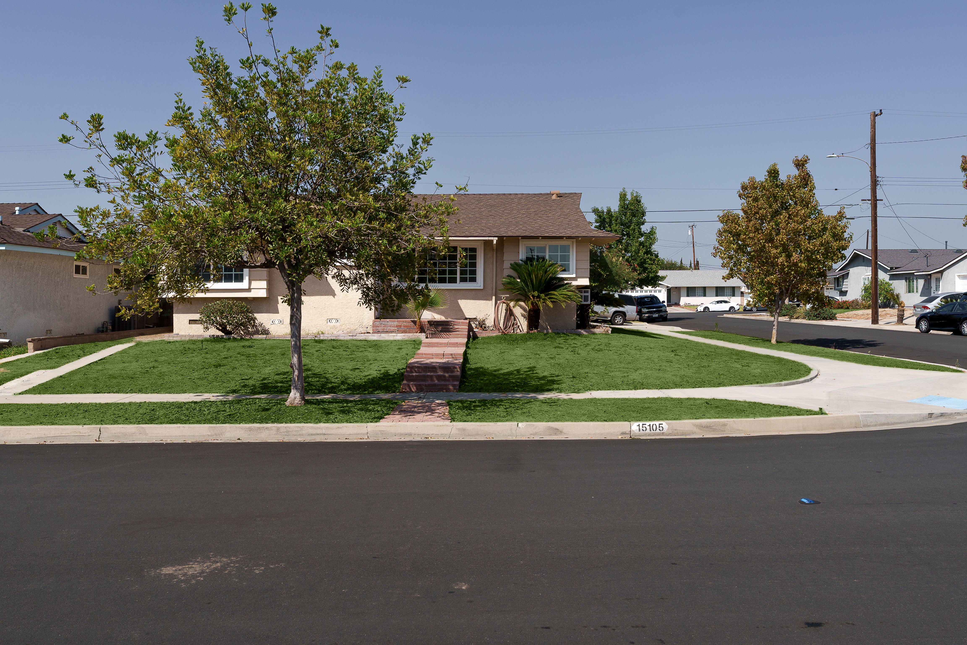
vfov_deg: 45.0
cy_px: 322
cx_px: 484
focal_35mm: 29
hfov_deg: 63.7
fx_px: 779
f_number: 11
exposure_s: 1/250
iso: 100
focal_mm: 19.8
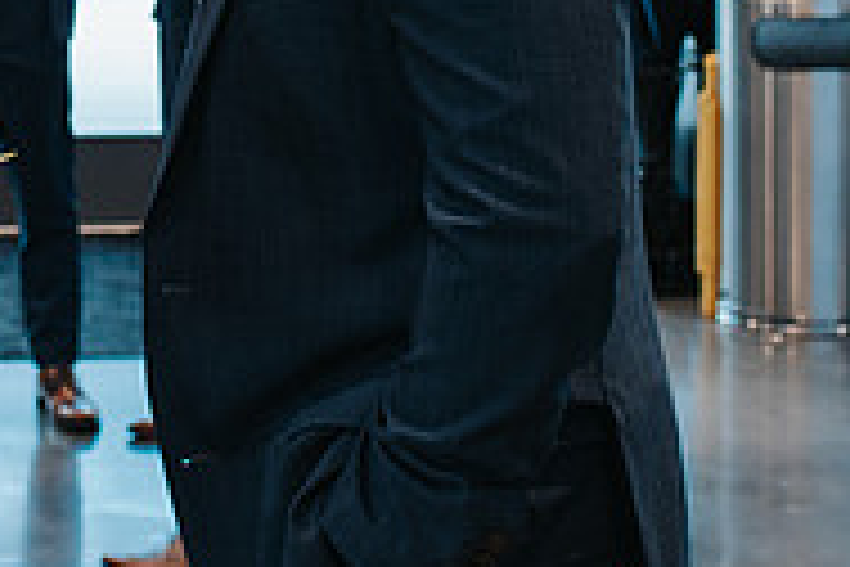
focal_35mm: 117
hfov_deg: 17.1
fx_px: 2762
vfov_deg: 11.6
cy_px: -16
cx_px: -1
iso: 720
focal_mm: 35
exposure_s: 1/160
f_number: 4
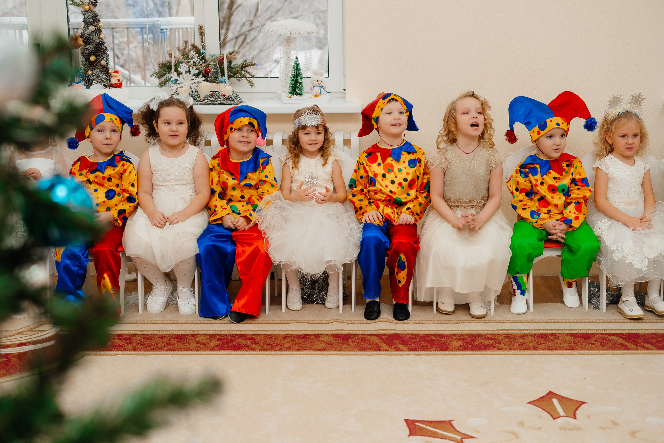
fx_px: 922
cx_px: 332
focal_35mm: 50
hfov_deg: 39.6
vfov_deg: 27.0
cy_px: 222
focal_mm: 50
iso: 320
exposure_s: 1/250
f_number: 3.2
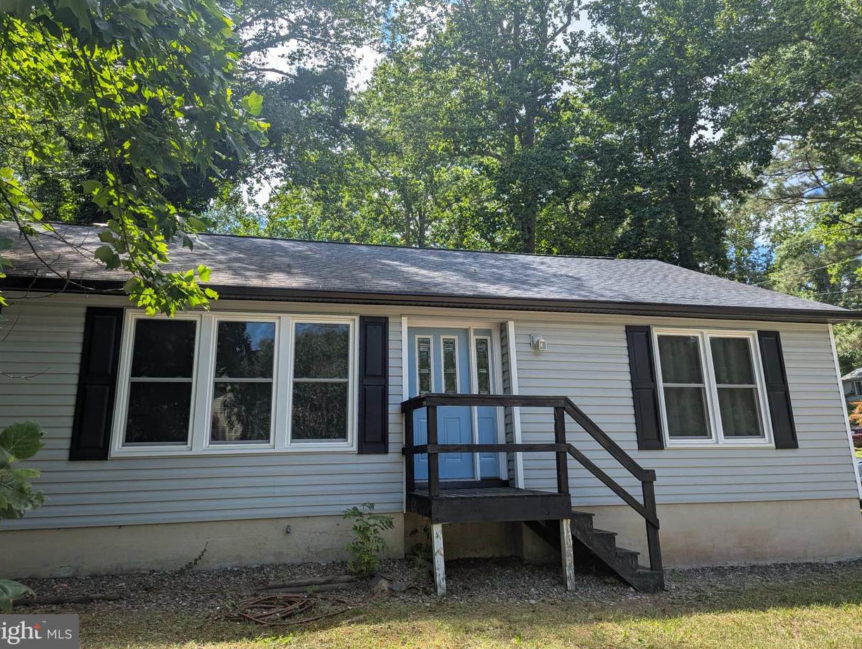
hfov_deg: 69.3
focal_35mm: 25
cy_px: 313
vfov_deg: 55.0
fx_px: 624
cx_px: 418
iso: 39
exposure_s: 1/1029
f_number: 1.85
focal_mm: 6.81
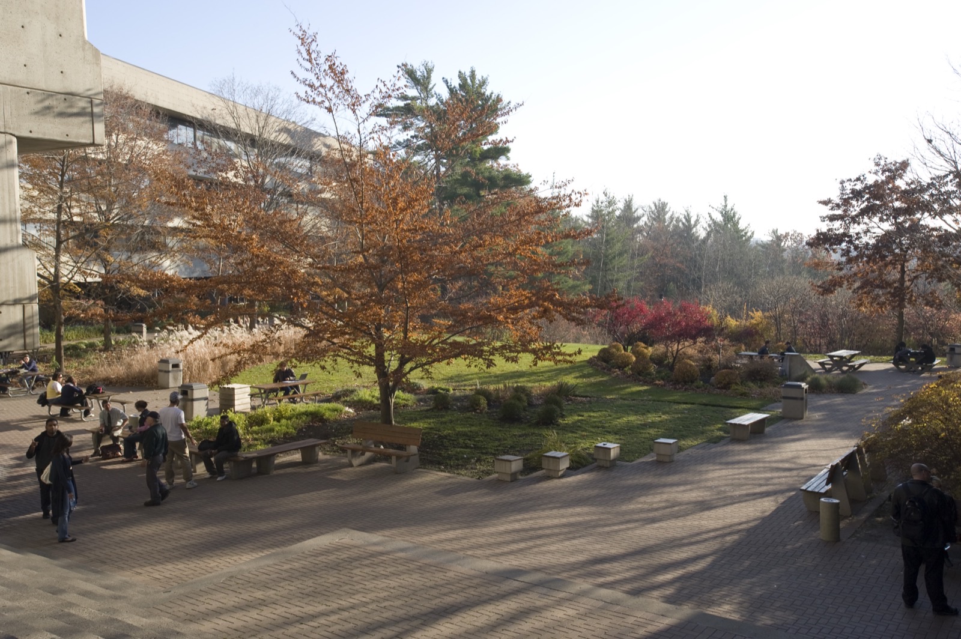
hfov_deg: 58.8
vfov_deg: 41.0
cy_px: 320
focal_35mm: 32
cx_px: 480
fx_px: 853
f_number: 10
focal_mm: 32
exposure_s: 1/200
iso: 320
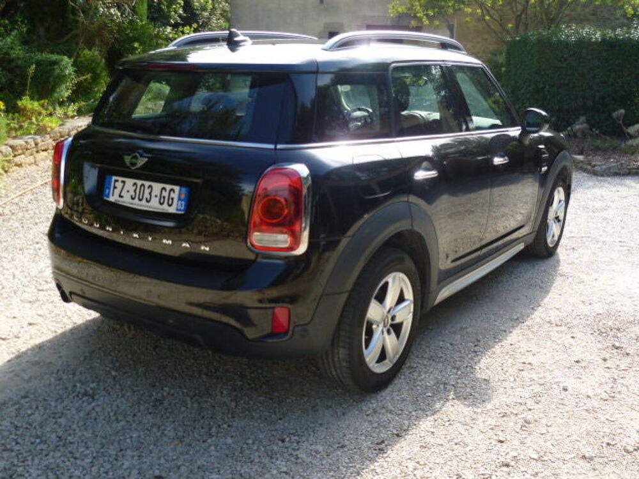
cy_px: 240
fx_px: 683
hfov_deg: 50.1
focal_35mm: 37
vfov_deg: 38.7
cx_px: 320
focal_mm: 6.6
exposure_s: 1/250
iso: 80
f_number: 3.1
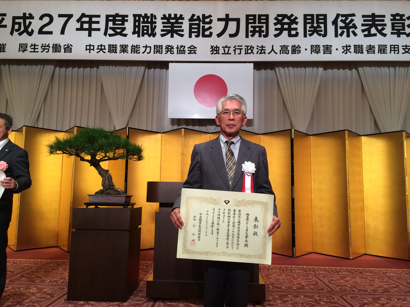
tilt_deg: +8.0
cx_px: 205
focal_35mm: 29
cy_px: 154
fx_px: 343
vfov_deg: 48.2
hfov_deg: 61.7
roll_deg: -0.6
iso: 32
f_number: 2.2
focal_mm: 4.15
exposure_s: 1/40
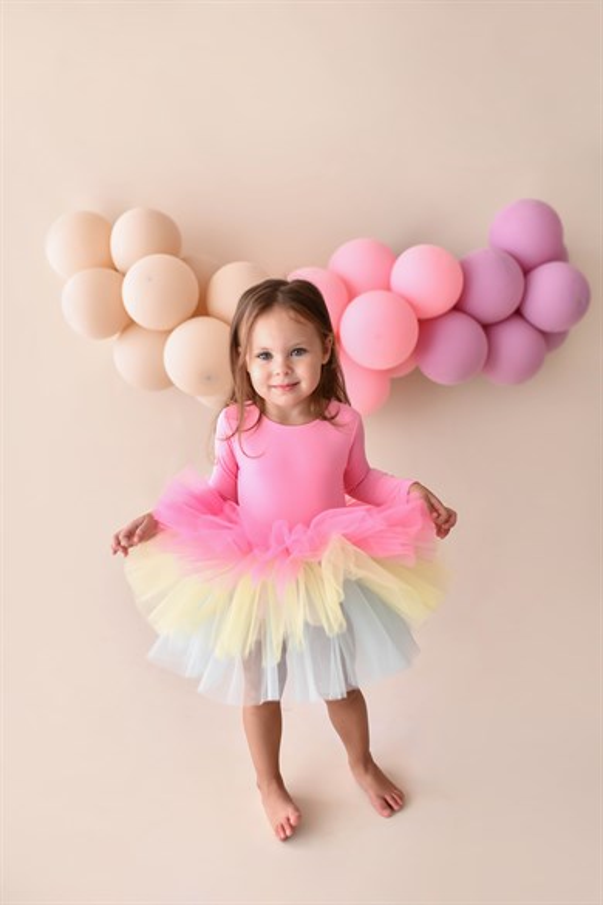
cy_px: 452
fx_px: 879
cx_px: 302
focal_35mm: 35
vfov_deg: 54.4
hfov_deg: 37.9
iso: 400
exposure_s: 1/320
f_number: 2
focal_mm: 35
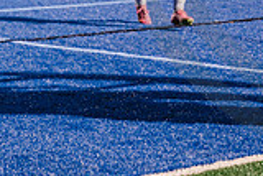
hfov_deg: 8.0
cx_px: 398
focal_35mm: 253
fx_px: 1850
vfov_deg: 5.4
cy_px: -123
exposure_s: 1/250
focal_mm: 70
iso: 2500
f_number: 3.2
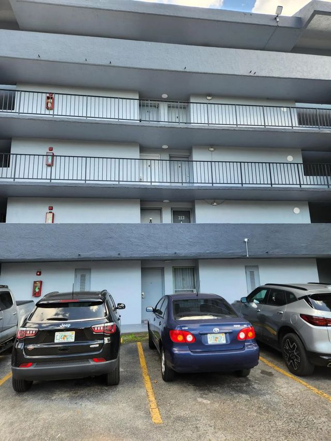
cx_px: 166
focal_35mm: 23
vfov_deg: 73.9
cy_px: 220
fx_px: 293
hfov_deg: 58.9
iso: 25
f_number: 1.8
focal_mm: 5.4
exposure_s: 1/180
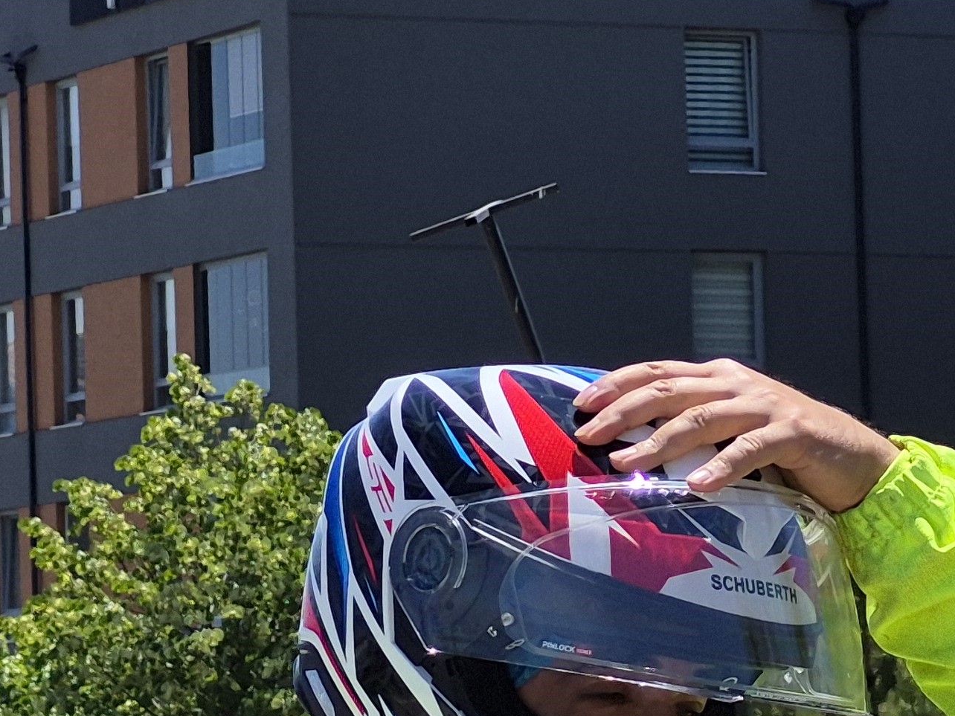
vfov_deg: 6.8
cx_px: 641
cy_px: 1085
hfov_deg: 9.2
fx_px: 5932
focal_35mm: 215
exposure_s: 1/1836
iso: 32
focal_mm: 7
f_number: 2.4
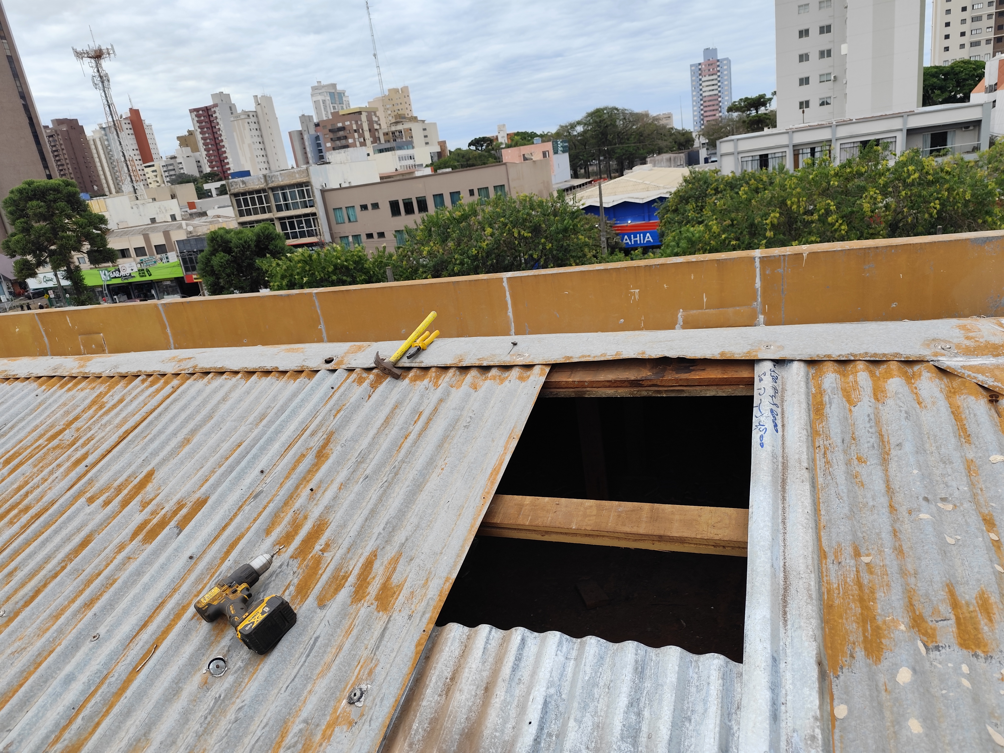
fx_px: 667
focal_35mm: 23
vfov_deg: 58.9
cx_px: 502
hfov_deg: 73.9
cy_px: 376
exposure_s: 1/483
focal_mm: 6.14
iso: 50
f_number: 1.65
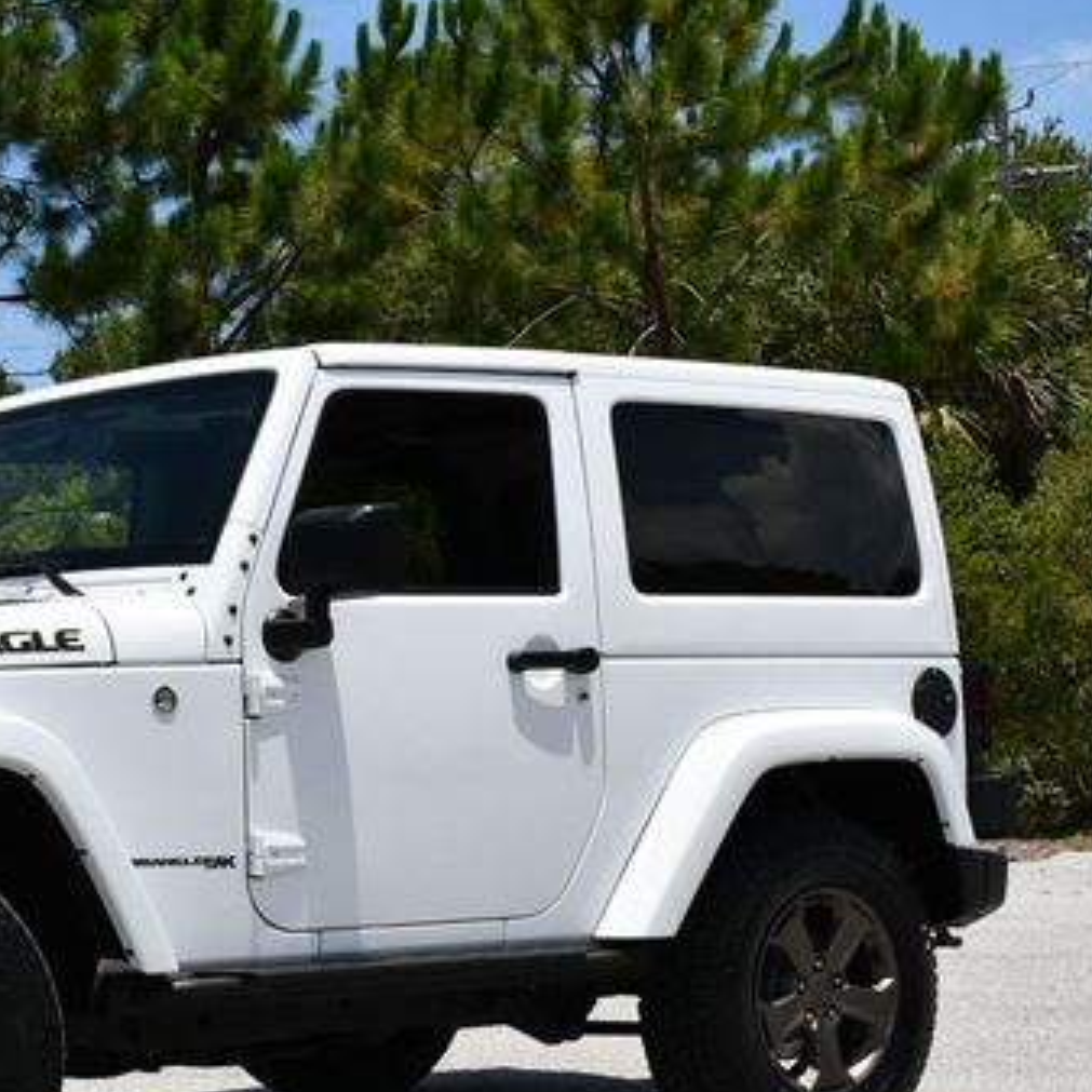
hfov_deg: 20.2
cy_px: 680
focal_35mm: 84
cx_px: 94
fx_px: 2998
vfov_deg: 20.6
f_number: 9
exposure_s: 1/320
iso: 100
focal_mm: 26
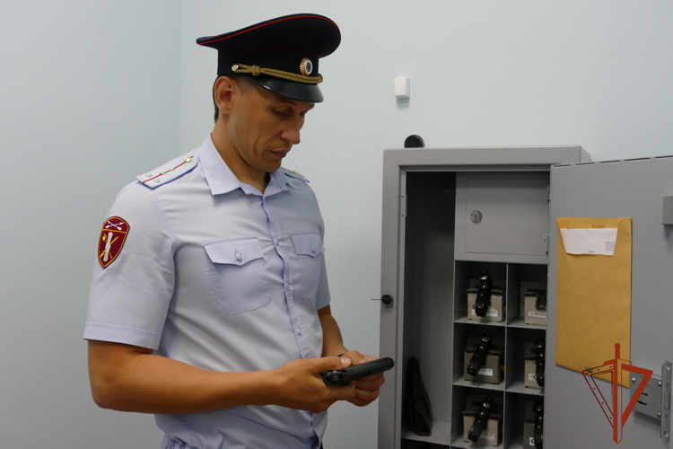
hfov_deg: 51.9
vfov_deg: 35.9
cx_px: 336
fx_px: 692
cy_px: 224
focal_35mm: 37
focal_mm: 13.43
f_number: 3.1
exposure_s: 1/80
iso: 640
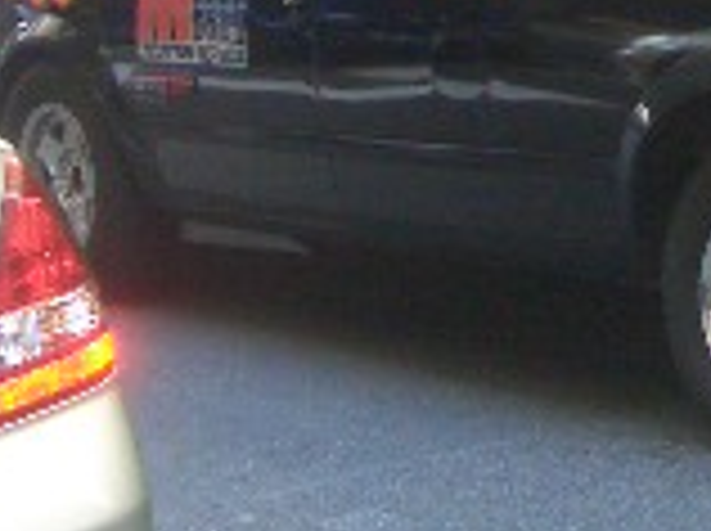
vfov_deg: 10.2
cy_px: -207
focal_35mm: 142
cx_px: 914
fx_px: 2912
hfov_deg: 13.4
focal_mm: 5.8
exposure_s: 1/60
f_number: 2.6
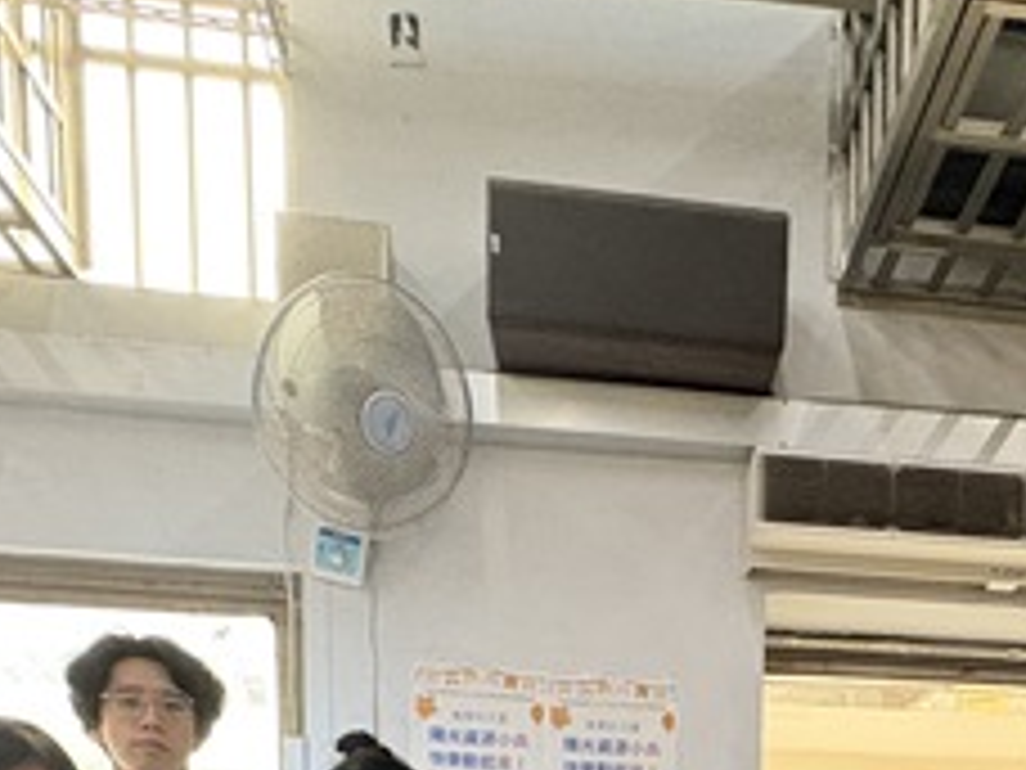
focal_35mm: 43
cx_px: 783
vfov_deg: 26.0
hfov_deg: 42.4
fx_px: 1274
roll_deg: -0.8
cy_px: 1119
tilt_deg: -7.0
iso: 500
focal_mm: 2.22
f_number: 2.2
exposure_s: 1/60
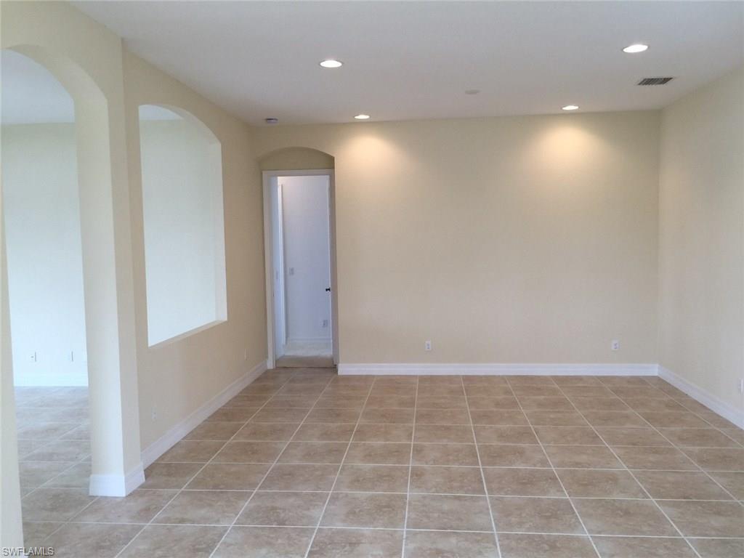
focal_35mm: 29
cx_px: 372
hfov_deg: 61.7
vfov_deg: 48.2
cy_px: 279
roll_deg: +0.4
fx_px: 623
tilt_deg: -3.5
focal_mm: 4.15
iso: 32
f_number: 2.2
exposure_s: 1/40
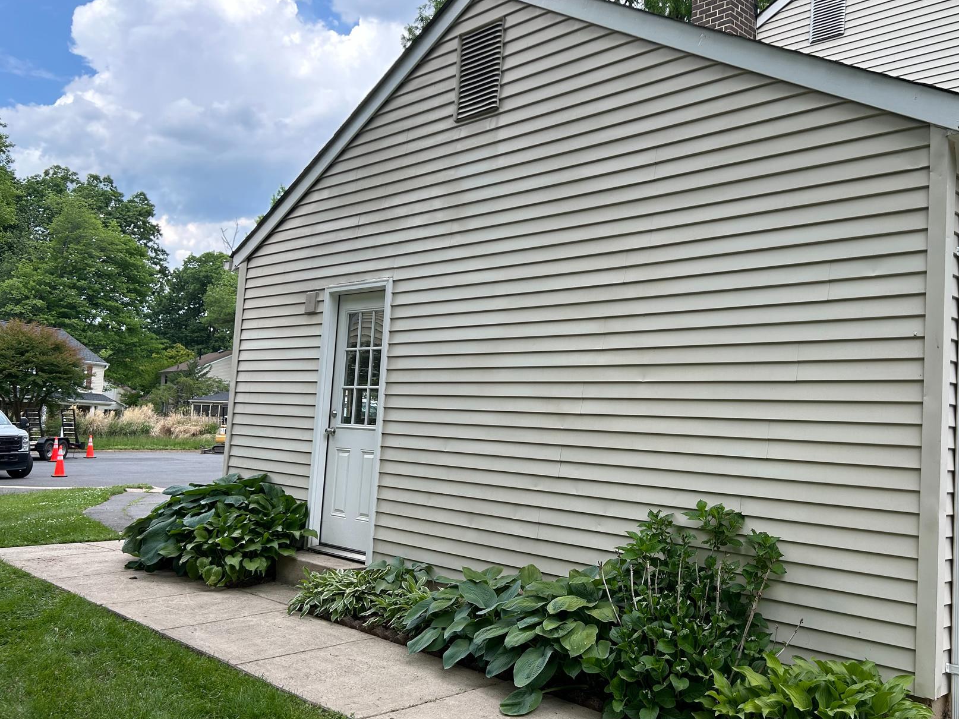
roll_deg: -2.8
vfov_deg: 42.9
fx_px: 914
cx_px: 589
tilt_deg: +3.5
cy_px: 379
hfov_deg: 54.8
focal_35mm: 33
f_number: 1.5
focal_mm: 5.7
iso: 50
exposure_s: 1/797
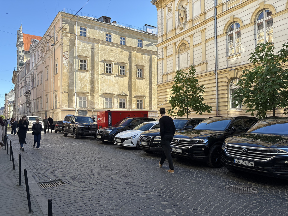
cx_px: 144
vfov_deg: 53.1
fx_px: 216
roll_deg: +0.1
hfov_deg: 67.3
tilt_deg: +3.4
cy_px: 108
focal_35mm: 26
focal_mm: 5.96
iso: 50
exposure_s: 1/973
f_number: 1.6
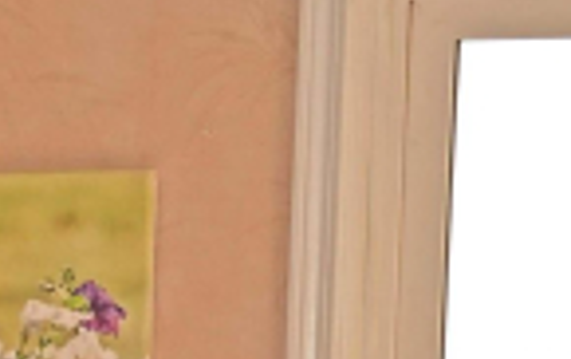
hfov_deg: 7.0
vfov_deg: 4.6
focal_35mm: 285
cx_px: -776
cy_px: 734
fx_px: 4440
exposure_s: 1/400
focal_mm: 19.68
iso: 100
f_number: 3.2
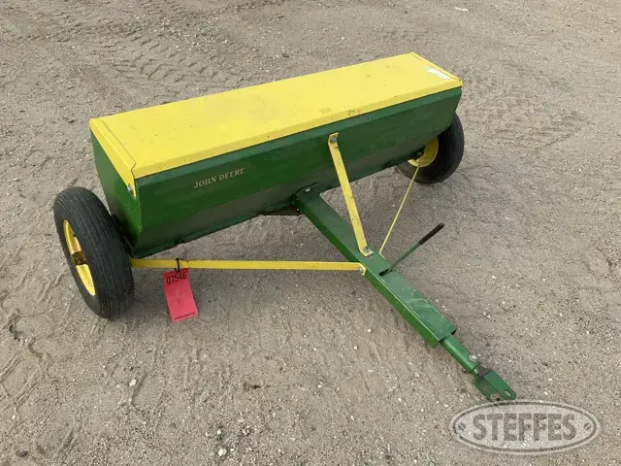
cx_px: 310
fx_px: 520
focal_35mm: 29
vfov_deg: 48.2
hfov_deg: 61.7
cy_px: 233
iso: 25
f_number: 1.8
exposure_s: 1/962
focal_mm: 3
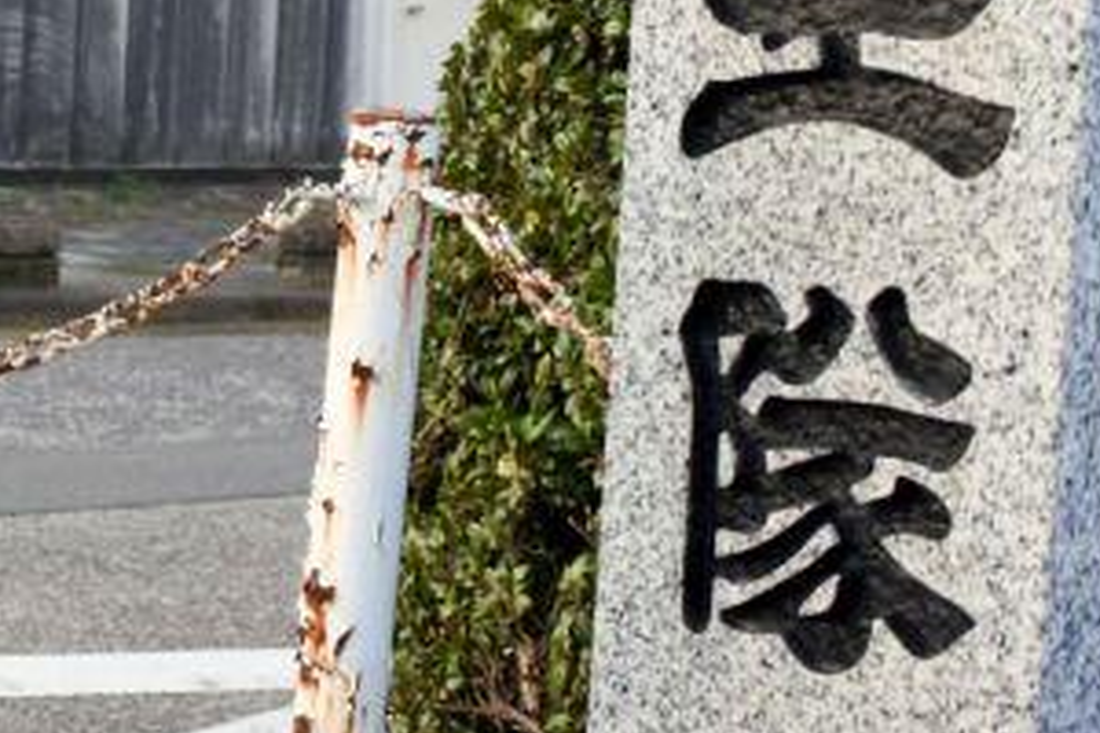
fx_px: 3116
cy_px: 207
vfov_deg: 13.4
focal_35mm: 102
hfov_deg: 18.3
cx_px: -418
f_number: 4
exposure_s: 1/200
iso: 400
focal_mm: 12.6
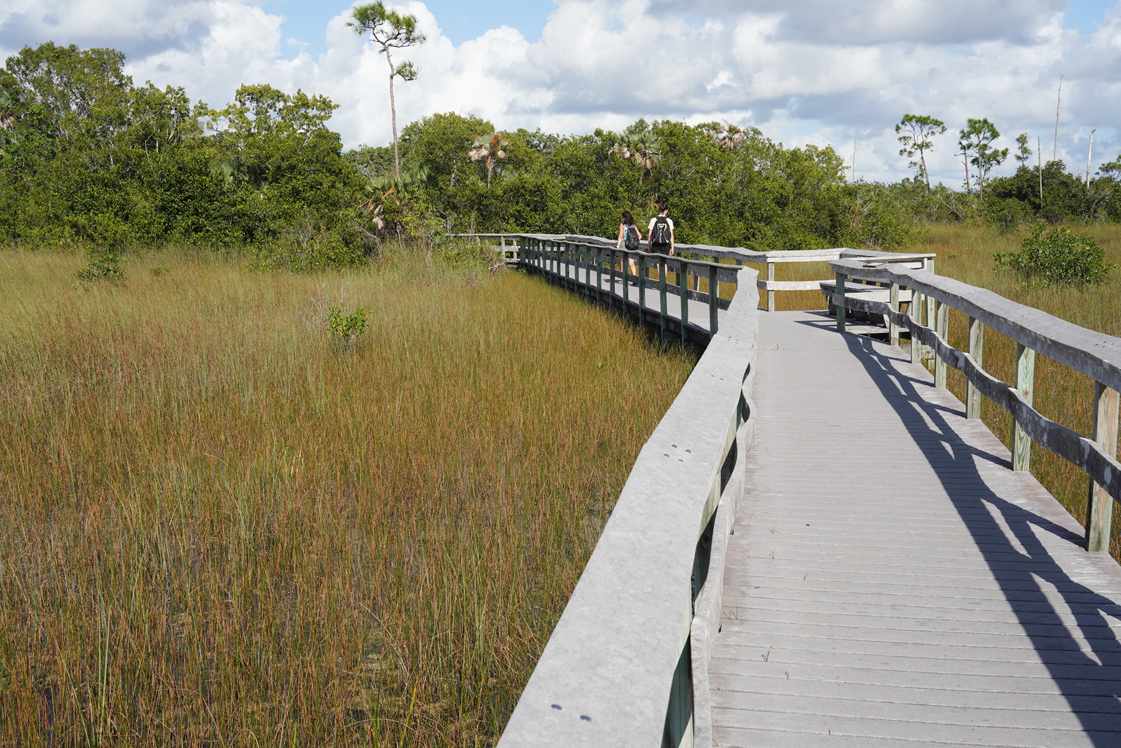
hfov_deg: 48.5
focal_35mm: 40
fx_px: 1246
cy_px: 374
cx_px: 560
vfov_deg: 33.4
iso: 100
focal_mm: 40
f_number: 16
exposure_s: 1/100
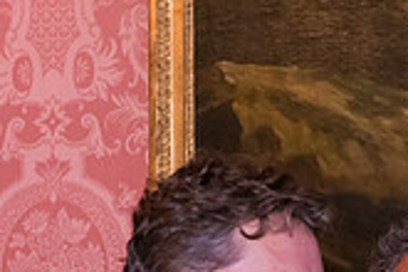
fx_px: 2470
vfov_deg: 6.2
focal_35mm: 218
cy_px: 389
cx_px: 448
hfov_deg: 9.4
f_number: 5
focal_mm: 62
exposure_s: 1/80
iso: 3200
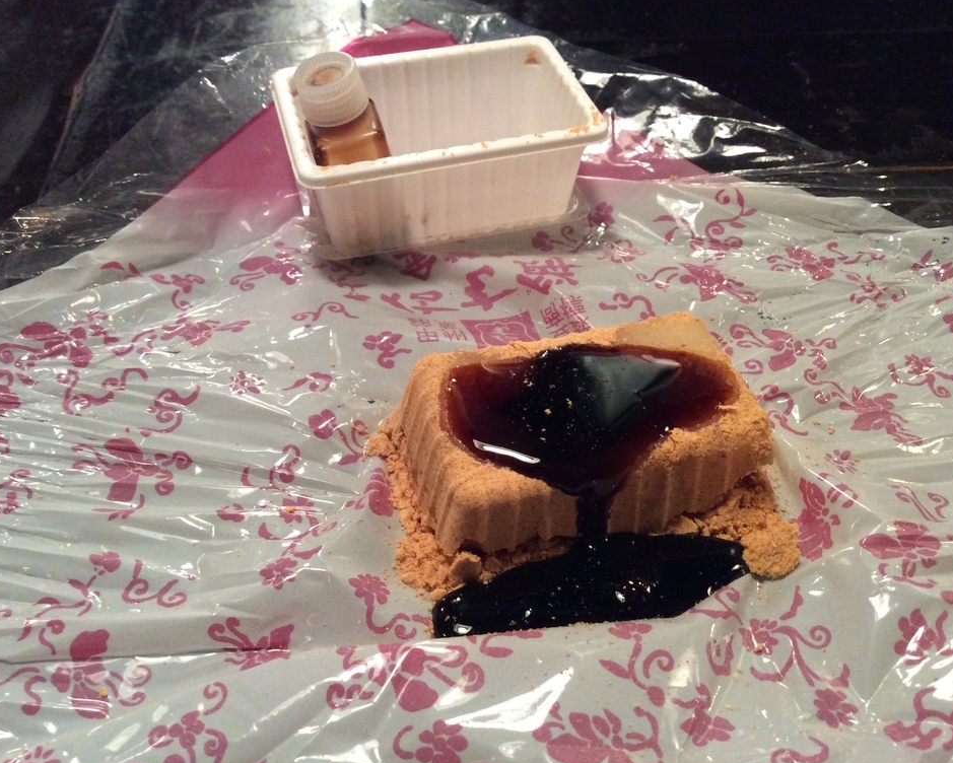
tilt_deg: -44.6
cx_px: 481
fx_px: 959
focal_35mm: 34
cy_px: 383
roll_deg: -1.3
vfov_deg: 43.4
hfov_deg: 52.8
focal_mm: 3.3
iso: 200
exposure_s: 1/24
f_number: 2.4
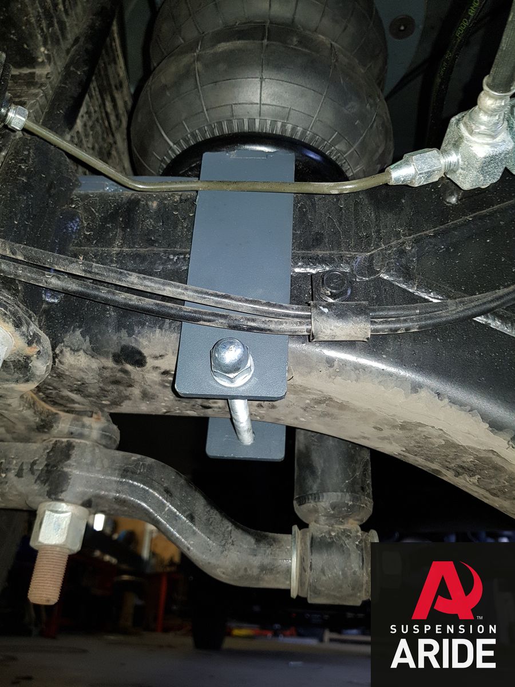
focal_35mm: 26
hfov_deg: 53.1
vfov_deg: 67.3
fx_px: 516
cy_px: 344
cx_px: 258
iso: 80
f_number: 1.7
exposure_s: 1/50
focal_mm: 4.2
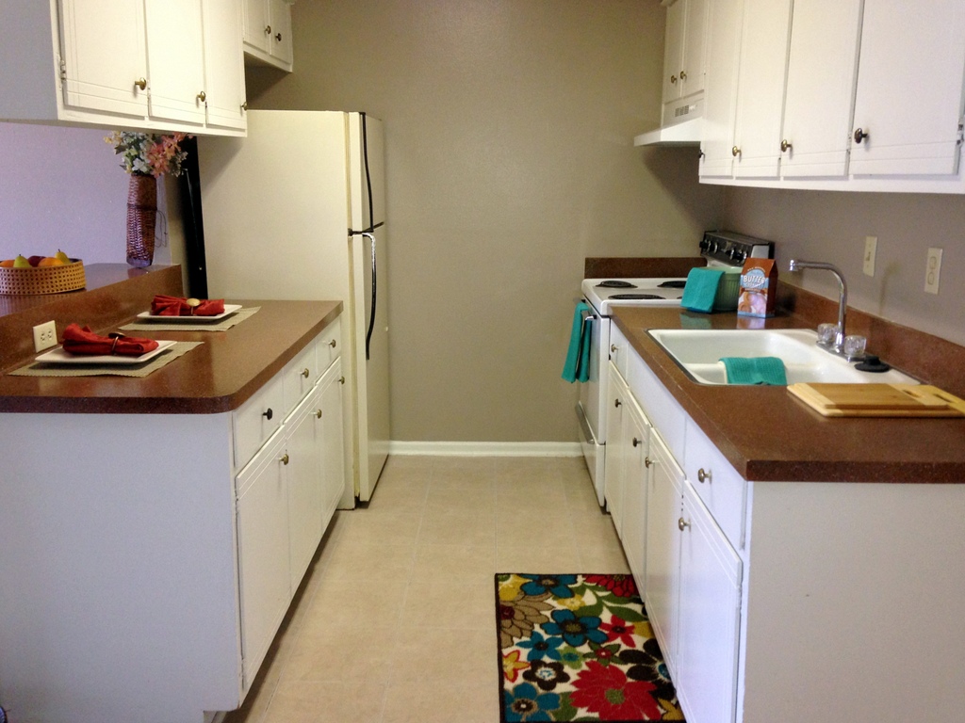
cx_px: 482
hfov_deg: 55.4
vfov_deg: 42.9
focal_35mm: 33
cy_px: 362
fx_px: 920
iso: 160
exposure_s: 1/20
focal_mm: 4.13
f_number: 2.4
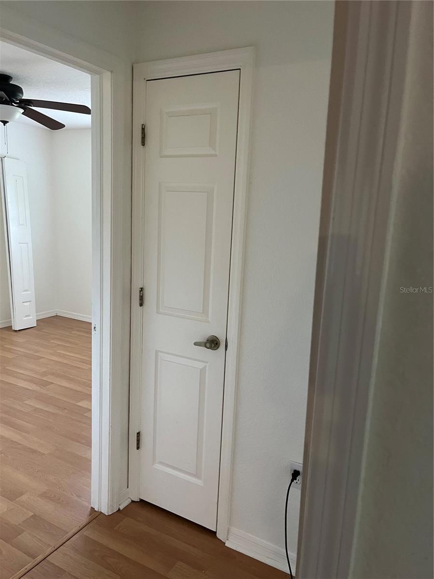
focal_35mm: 26
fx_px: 435
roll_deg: -2.2
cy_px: 290
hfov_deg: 53.1
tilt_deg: -10.0
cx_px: 217
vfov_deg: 67.3
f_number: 1.6
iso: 320
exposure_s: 1/60
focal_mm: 5.1
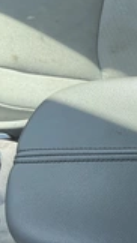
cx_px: 248
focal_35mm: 78
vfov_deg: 27.1
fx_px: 504
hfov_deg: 13.8
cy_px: 144
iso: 25
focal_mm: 3
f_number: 1.8
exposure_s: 1/691
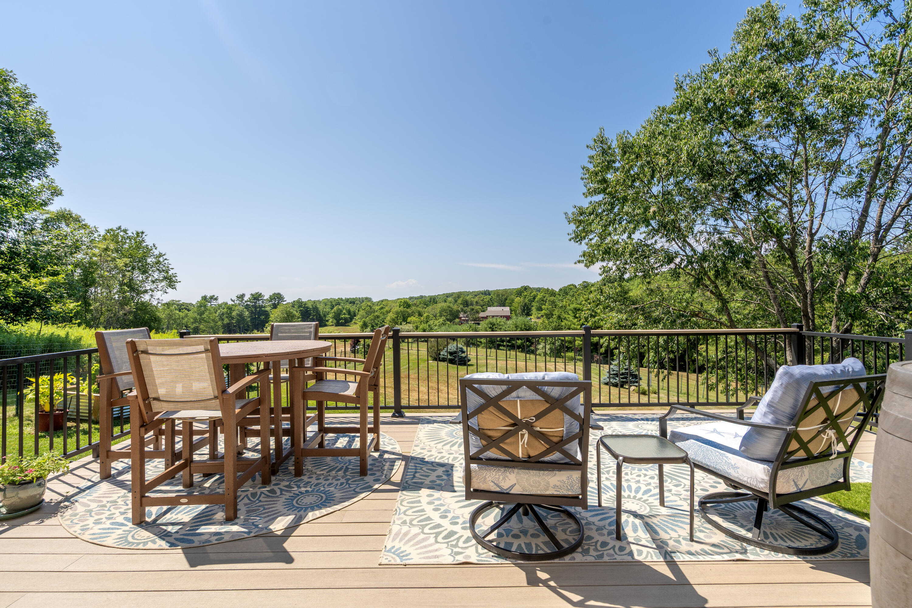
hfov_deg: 96.7
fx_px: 405
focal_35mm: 16
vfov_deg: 73.7
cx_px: 456
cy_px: 304
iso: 100
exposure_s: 1/250
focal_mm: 16
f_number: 9
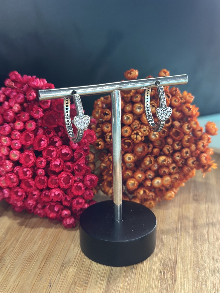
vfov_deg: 39.7
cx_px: 110
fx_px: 407
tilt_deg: -22.1
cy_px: 146
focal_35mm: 48
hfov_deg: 30.3
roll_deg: -0.7
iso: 400
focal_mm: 6.86
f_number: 1.78
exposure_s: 1/60
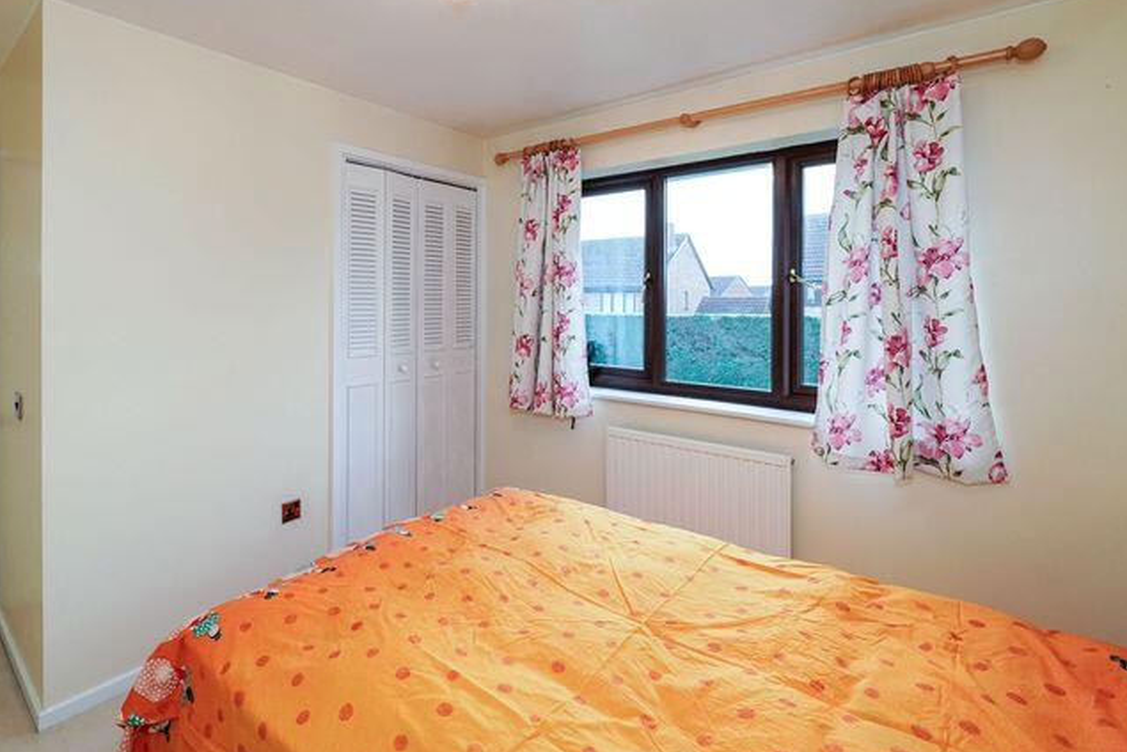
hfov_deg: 92.2
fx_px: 532
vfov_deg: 70.0
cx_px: 456
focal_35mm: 17
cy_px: 310
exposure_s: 1/50
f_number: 9
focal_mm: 12
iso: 800
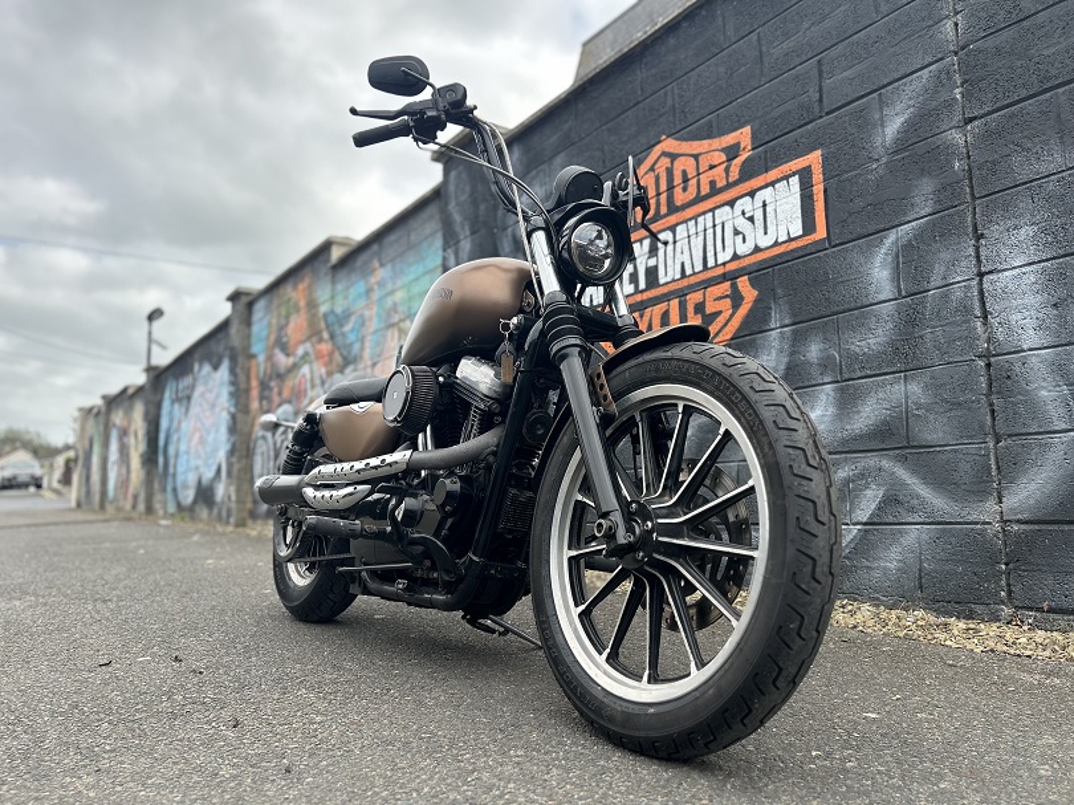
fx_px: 806
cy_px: 402
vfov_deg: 53.0
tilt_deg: +7.0
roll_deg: +1.1
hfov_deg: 67.3
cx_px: 537
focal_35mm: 26
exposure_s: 1/873
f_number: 1.5
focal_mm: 5.7
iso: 50
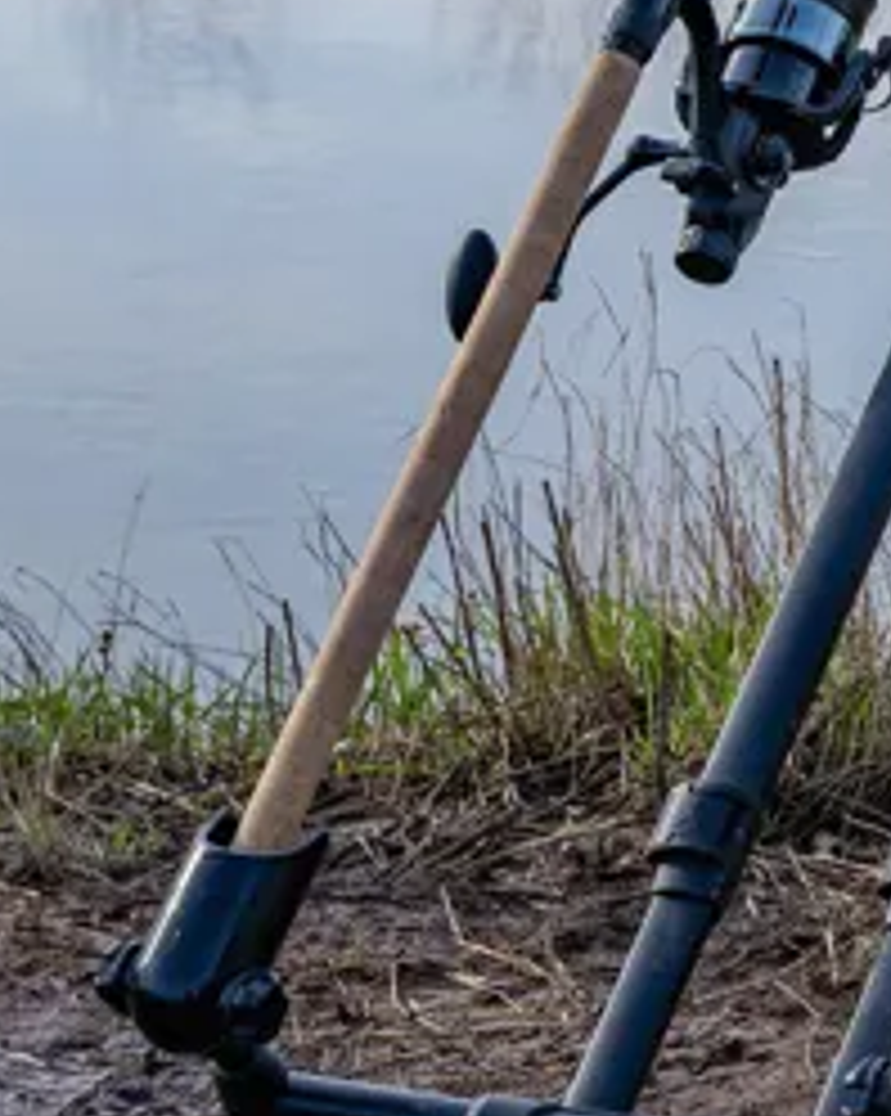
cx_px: 1192
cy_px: -270
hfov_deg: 10.0
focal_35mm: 150
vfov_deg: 12.5
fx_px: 4965
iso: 100
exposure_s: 1/160
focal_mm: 33.1
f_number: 9
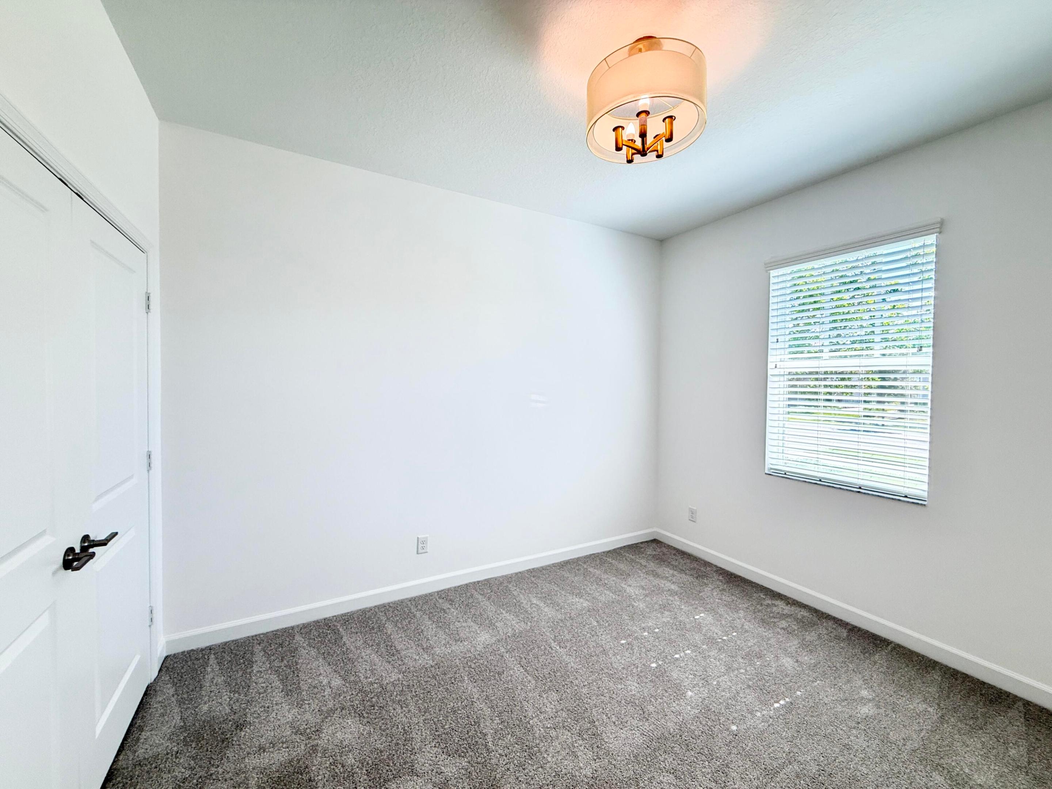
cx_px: 526
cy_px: 394
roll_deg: +0.0
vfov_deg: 85.7
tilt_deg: -1.5
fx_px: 425
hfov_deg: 102.1
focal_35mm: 14
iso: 160
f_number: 2.2
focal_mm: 2.22
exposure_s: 1/120
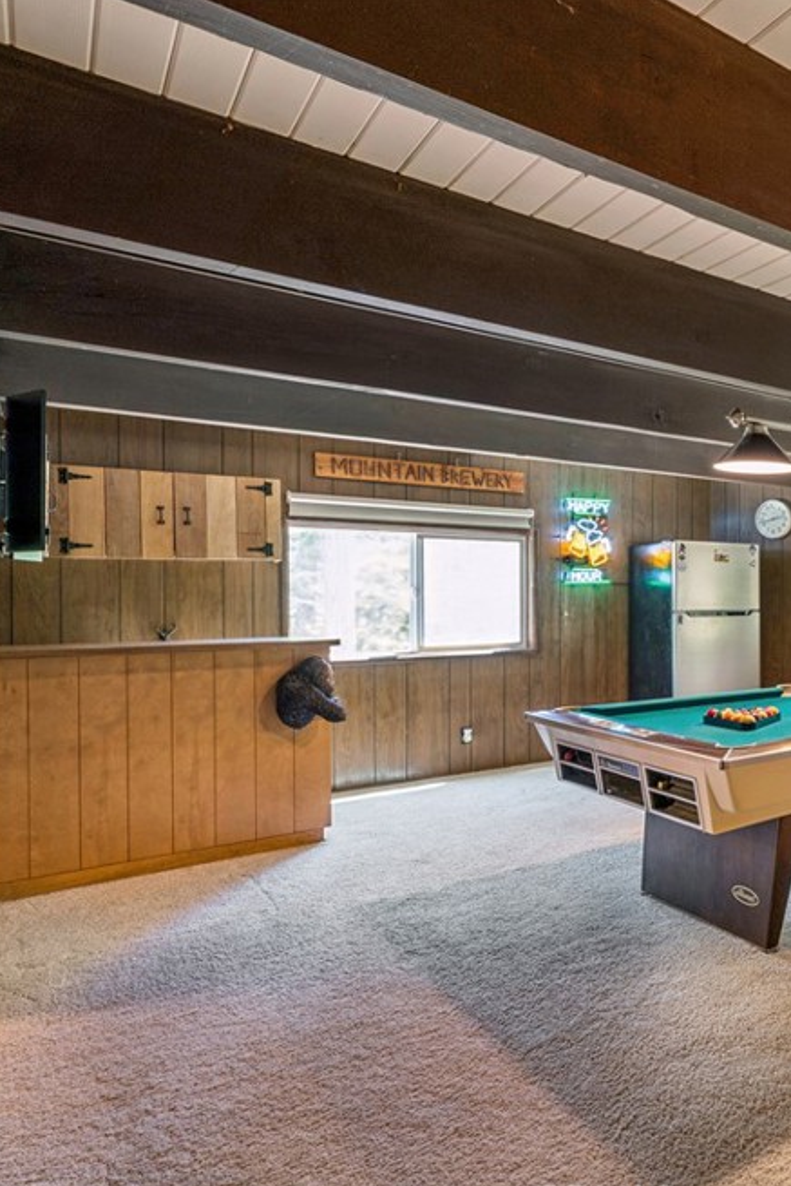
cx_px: 914
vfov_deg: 71.1
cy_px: 610
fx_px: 829
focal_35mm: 25
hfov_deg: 39.4
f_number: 13
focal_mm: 16.1
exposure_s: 2
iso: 100
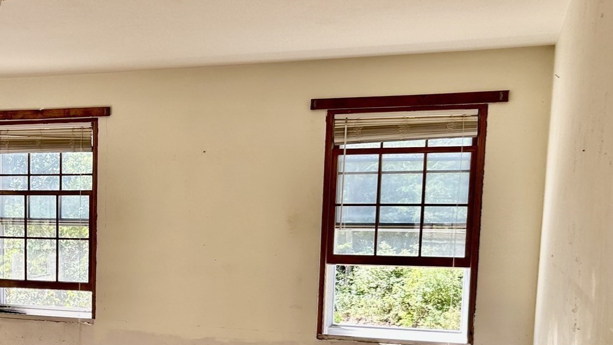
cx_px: 84
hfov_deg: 36.0
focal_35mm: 55
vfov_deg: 21.3
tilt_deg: -6.6
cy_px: 316
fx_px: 894
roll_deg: -0.4
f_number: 1.5
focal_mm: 5.7
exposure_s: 1/181
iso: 40
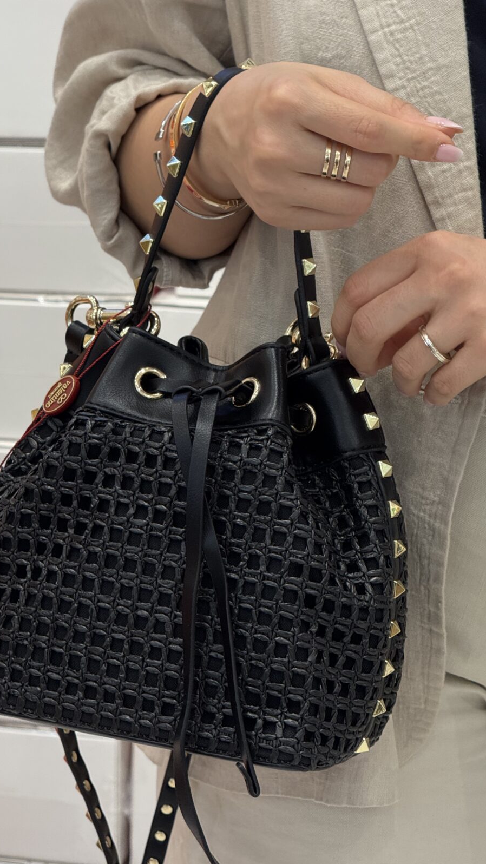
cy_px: 432
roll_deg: -1.5
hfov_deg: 9.3
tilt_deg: -16.1
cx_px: 190
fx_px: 3002
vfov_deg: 16.4
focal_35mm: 131
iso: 200
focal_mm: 15.66
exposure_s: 1/100
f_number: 2.8
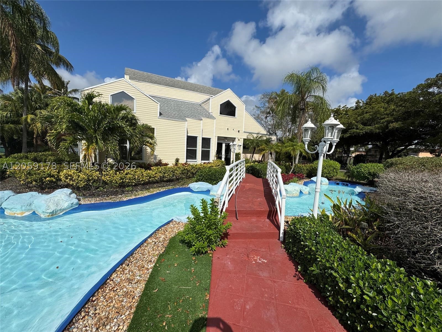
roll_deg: -2.0
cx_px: 221
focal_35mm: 14
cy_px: 166
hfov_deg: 102.1
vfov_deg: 85.7
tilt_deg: -3.2
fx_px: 179
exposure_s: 1/3906
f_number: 2.2
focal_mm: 2.22
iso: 32
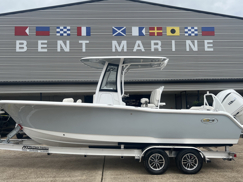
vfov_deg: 45.4
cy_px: 95
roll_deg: +1.7
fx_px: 218
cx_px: 122
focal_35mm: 31
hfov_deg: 58.4
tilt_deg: +3.9
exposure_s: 1/5587
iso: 50
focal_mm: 5.7
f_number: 1.5
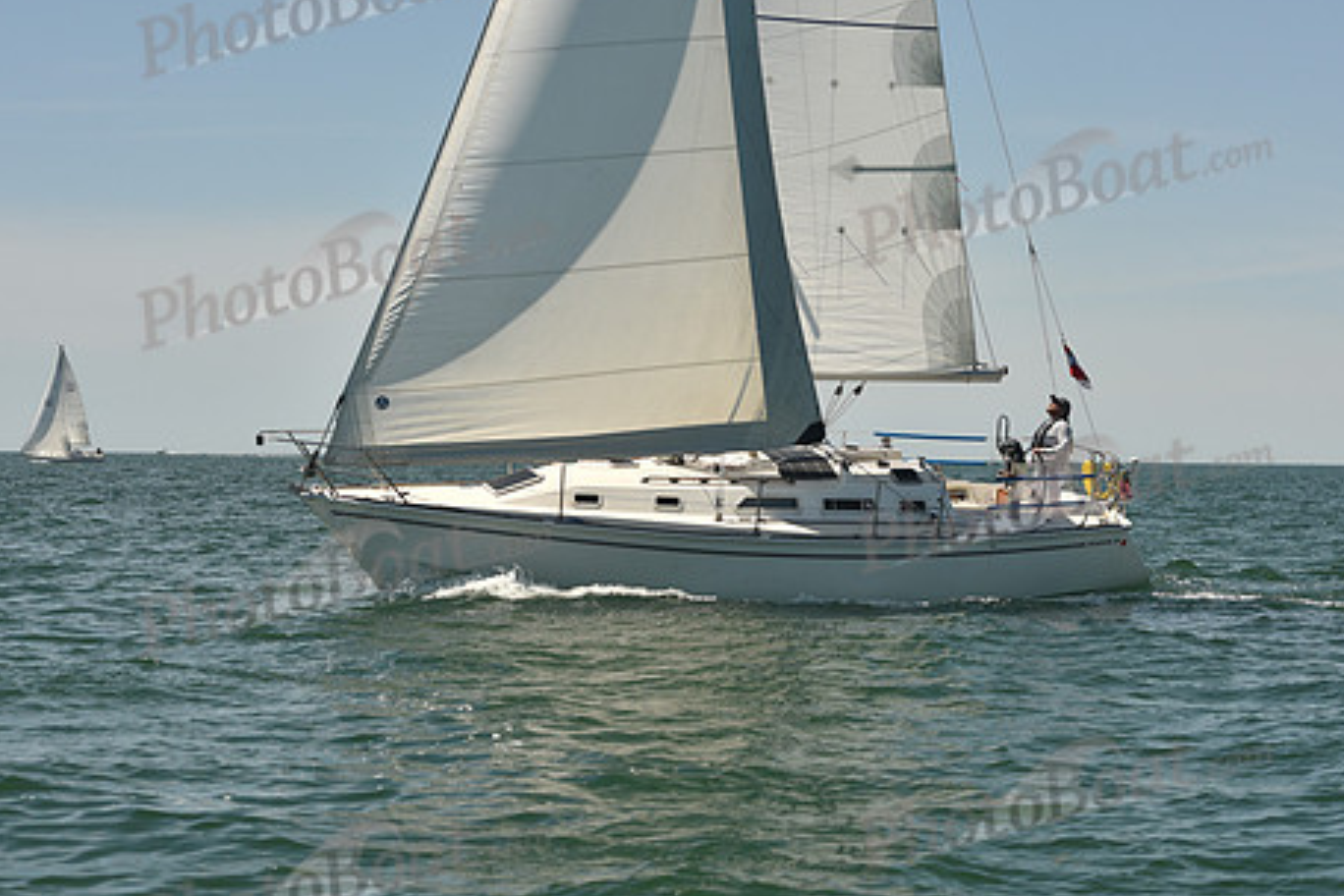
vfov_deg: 15.4
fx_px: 3322
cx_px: 707
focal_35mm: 89
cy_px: 385
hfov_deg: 22.9
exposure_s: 1/800
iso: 250
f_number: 6.3
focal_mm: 70
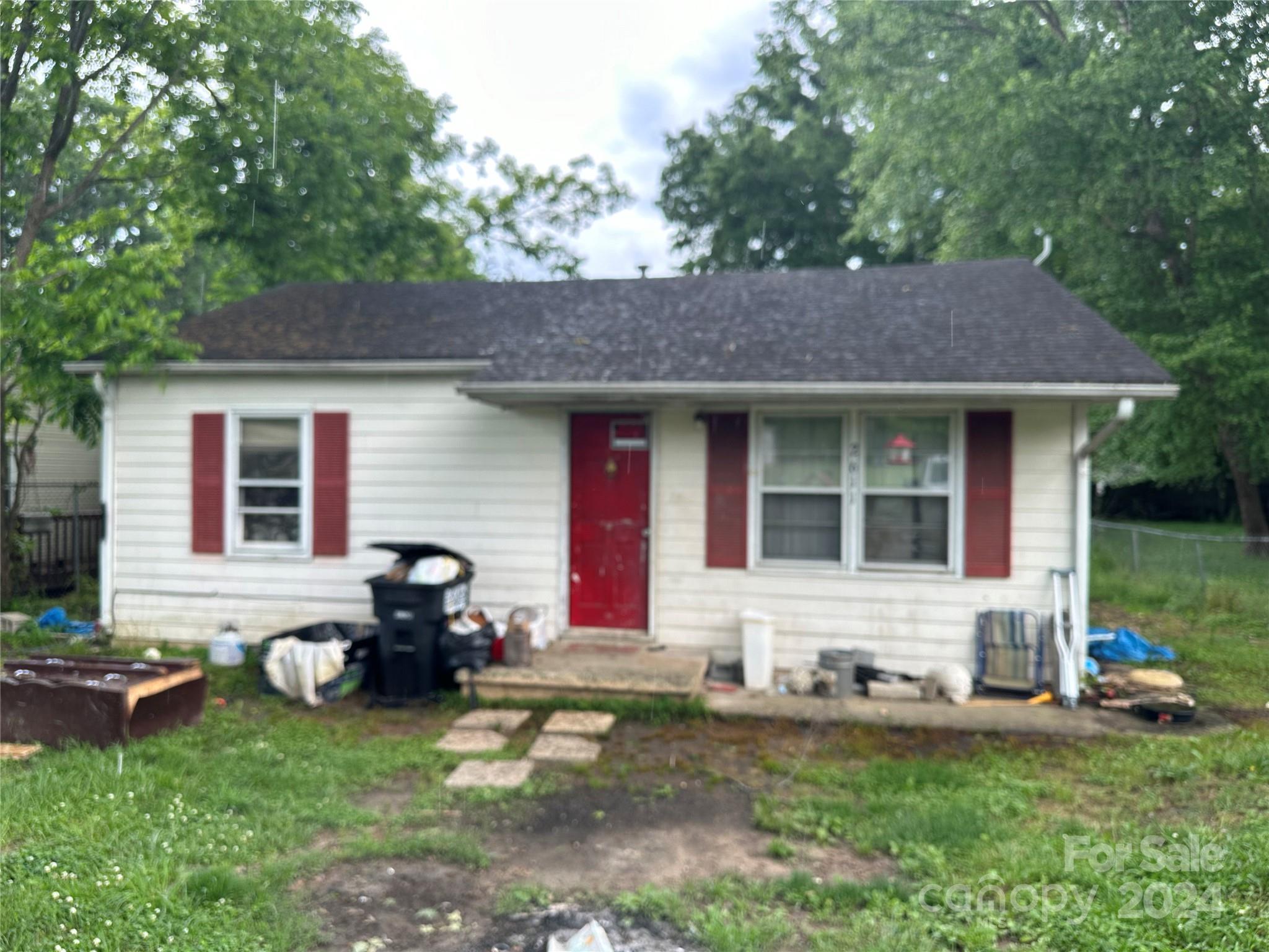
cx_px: 634
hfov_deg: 71.6
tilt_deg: -1.8
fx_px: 880
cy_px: 476
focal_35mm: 24
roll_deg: -0.1
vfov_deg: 56.8
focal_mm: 6.86
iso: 80
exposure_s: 1/182
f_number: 1.78
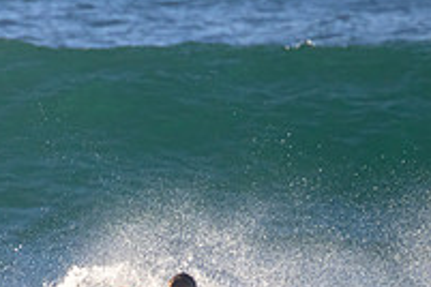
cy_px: 382
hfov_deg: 0.9
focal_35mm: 2312
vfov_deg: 0.6
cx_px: -58
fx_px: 27678
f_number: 11
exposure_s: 1/1600
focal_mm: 800
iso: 1800
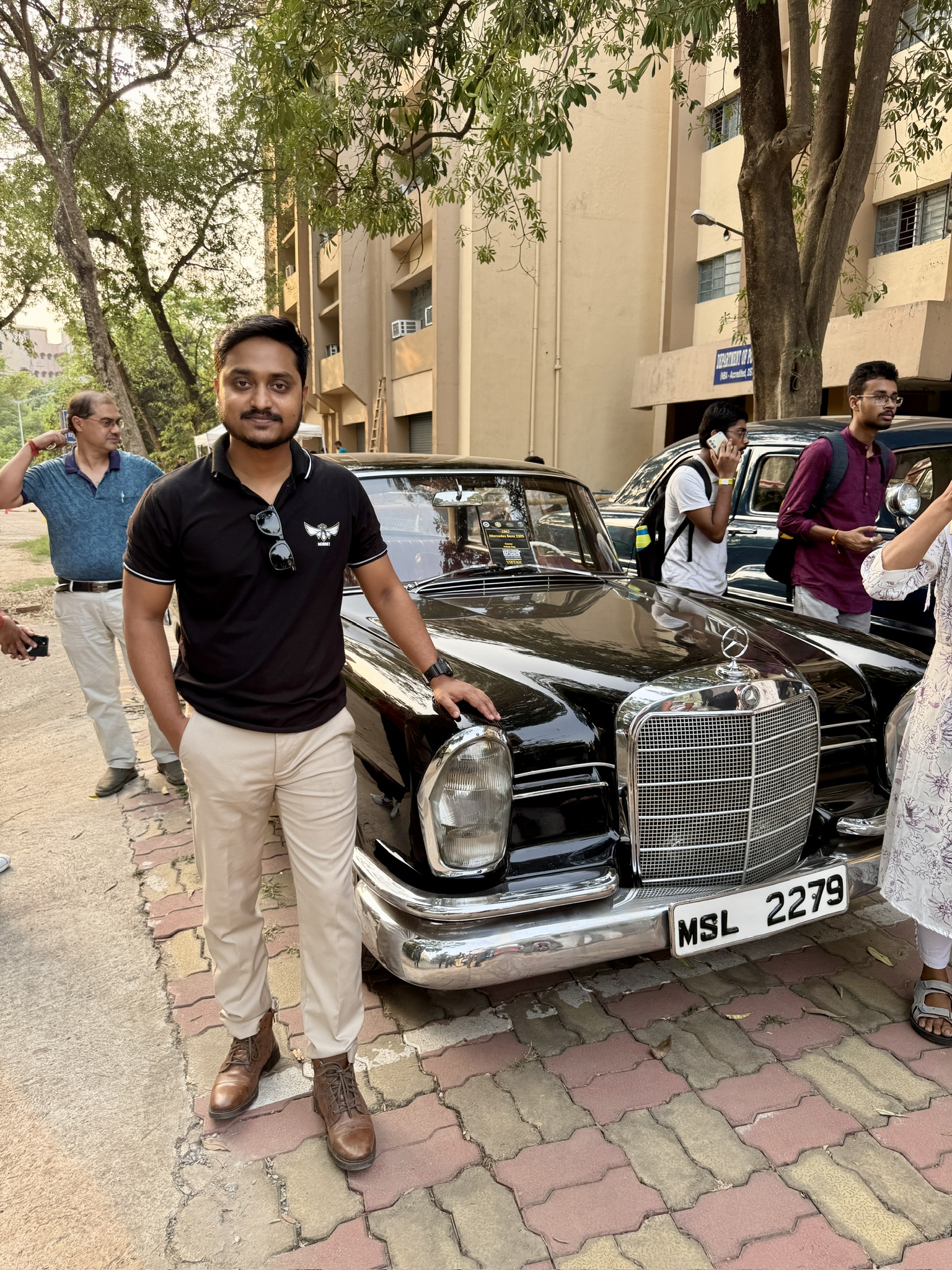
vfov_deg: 71.6
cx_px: 476
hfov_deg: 56.8
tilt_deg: -9.8
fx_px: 880
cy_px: 635
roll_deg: +0.3
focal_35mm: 24
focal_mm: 6.76
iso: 80
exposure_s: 1/220
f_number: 1.78
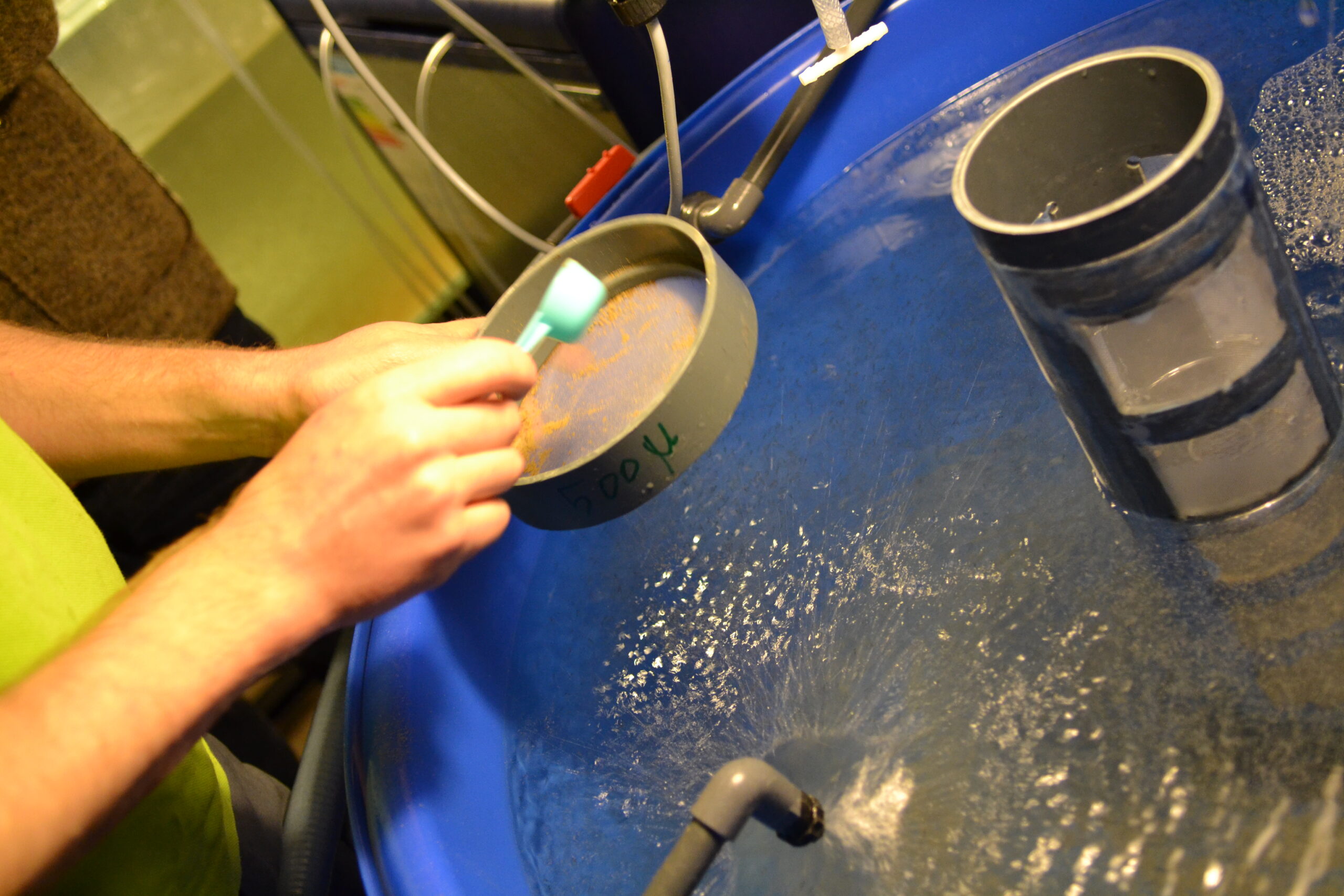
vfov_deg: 28.9
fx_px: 1736
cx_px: 672
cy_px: 448
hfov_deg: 42.3
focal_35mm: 46
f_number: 2.8
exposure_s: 1/80
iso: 1600
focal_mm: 31
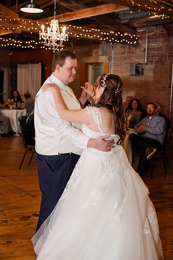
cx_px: 86
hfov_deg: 27.0
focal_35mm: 50
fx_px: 360
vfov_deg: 39.6
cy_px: 130
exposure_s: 1/250
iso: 800
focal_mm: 50
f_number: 3.2
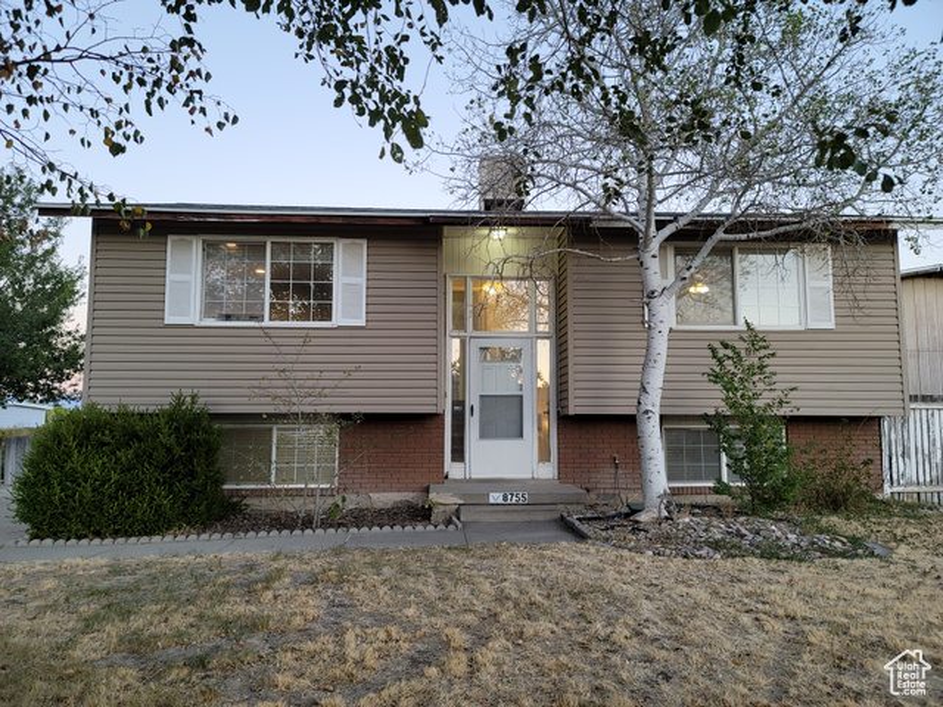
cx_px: 472
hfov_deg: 69.4
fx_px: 681
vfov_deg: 54.9
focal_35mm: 25
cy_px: 354
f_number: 1.8
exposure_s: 1/120
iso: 125
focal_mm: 7
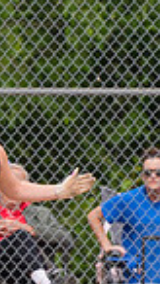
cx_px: 92
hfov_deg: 1.0
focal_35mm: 1249
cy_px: 364
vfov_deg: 1.7
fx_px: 9431
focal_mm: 200
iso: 320
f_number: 5.6
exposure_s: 1/1600
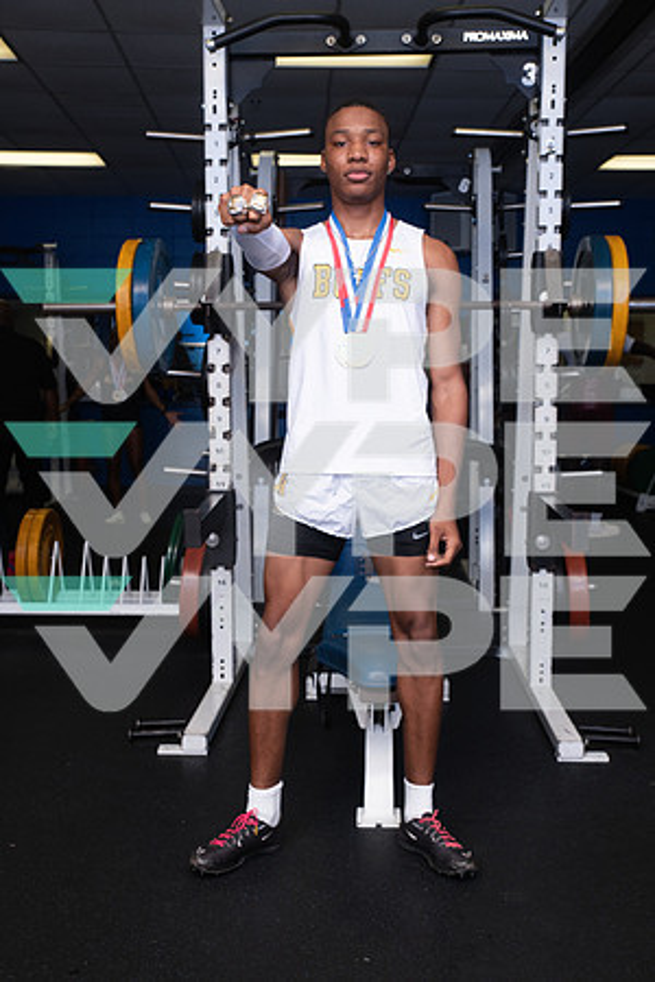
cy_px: 491
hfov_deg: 33.4
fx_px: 1092
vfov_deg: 48.5
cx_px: 328
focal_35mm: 40
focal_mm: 40
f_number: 6.3
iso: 500
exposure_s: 1/400
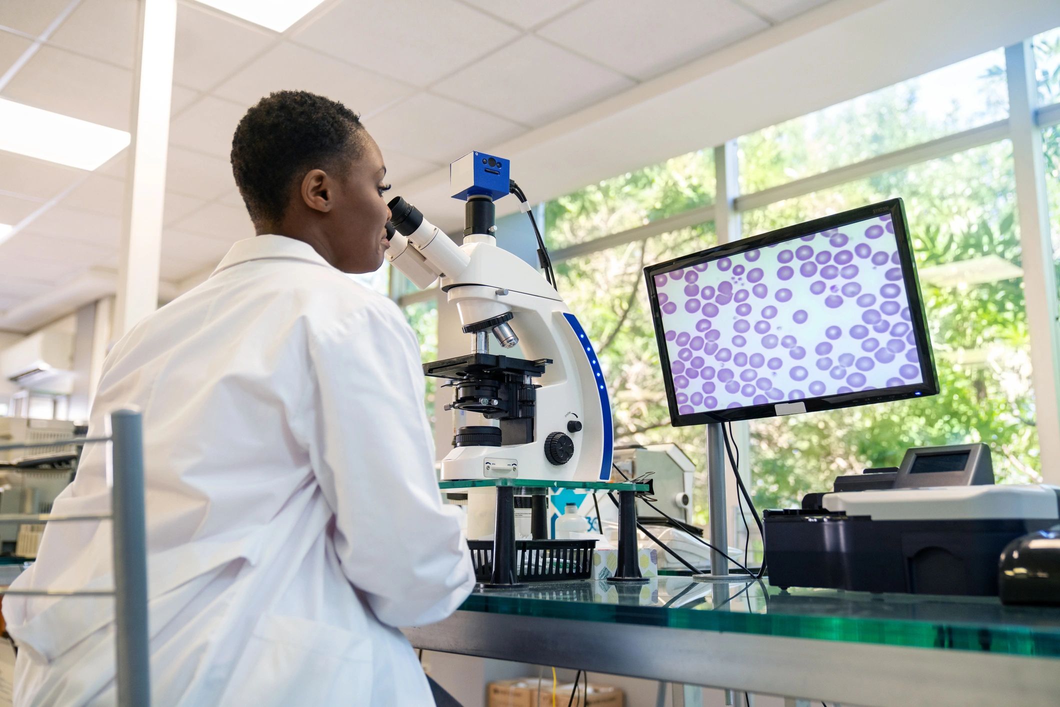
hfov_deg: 58.7
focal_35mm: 32
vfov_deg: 41.1
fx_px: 942
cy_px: 354
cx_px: 530
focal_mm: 32
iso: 640
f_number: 2.8
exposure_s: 1/100
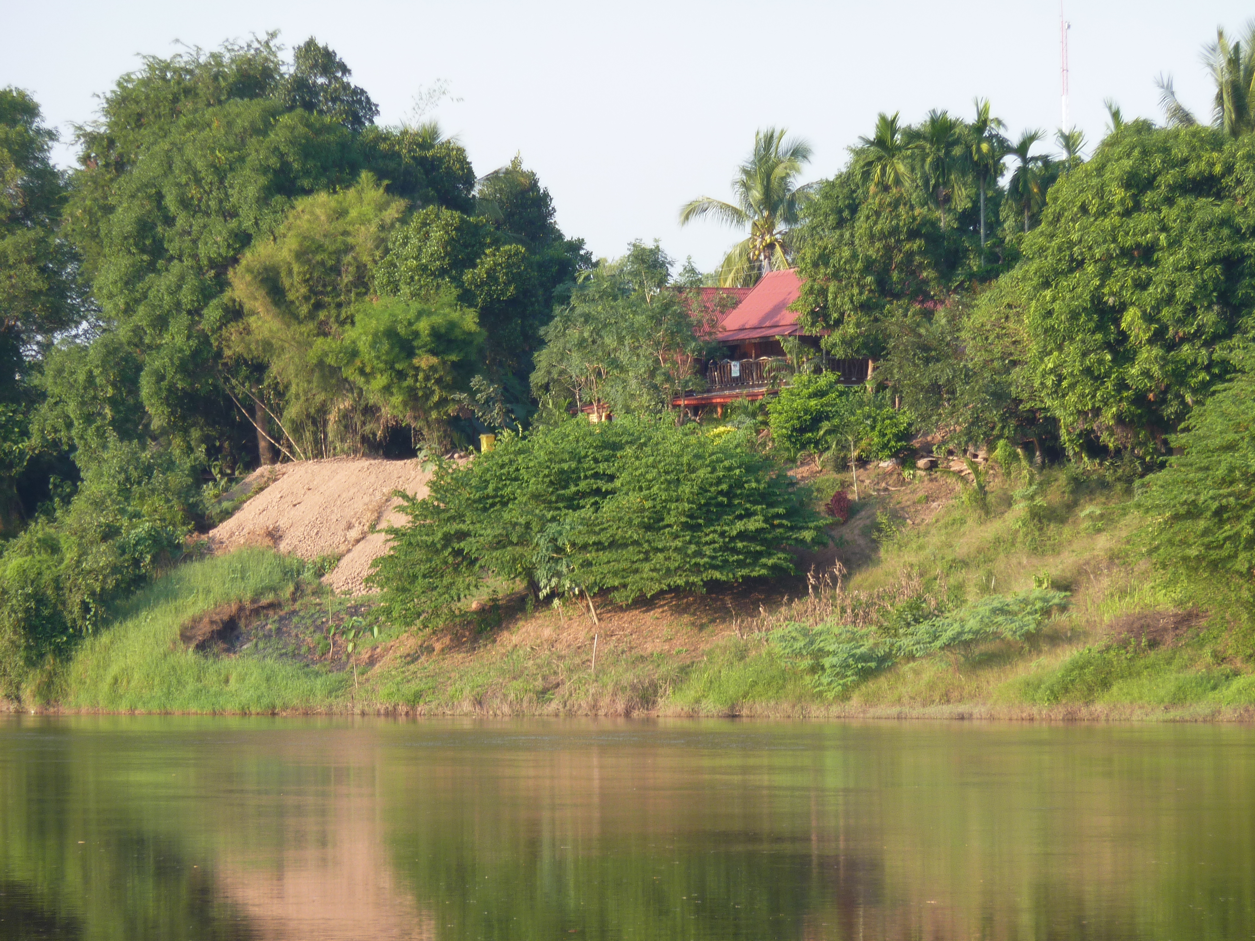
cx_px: 628
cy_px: 470
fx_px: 8774
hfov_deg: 8.2
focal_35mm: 242
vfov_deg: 6.1
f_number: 4.7
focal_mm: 39.7
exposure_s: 1/125
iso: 80
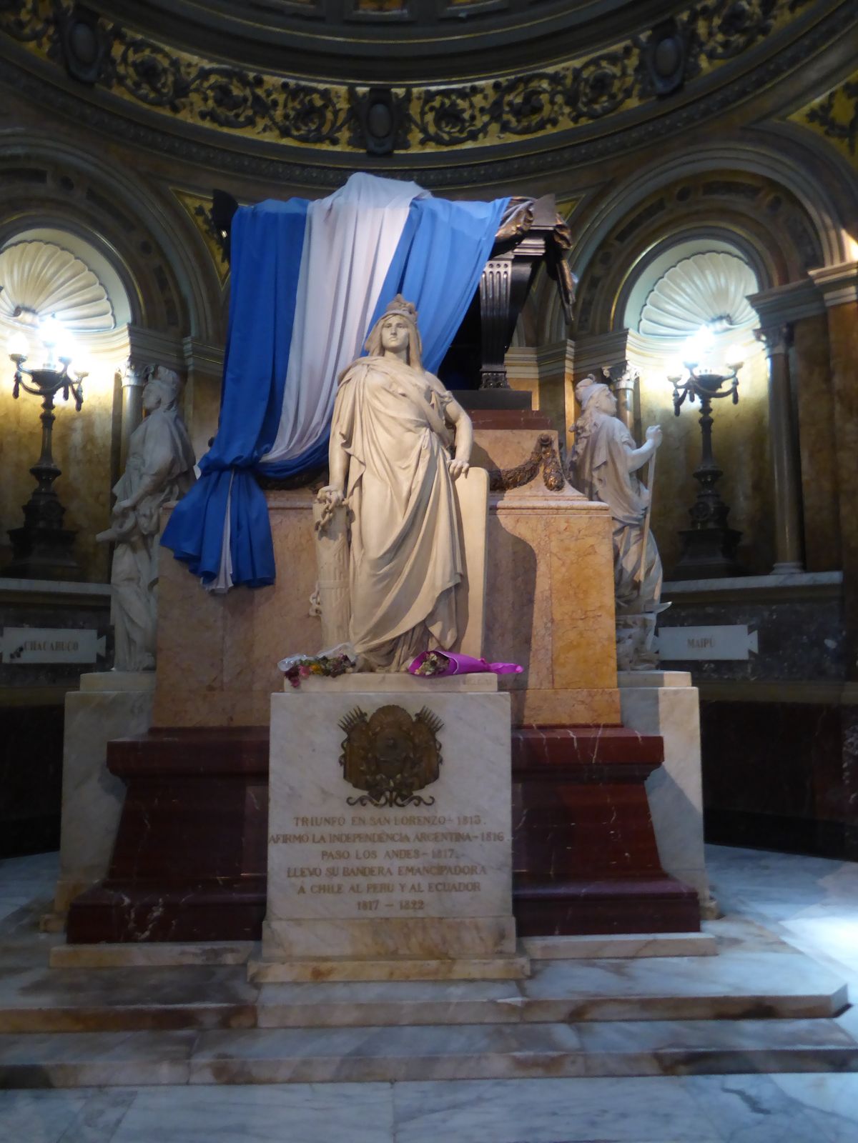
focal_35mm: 29
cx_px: 429
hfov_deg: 48.2
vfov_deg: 61.7
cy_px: 572
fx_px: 958
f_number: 3.5
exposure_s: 1/5
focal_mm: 5
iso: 400
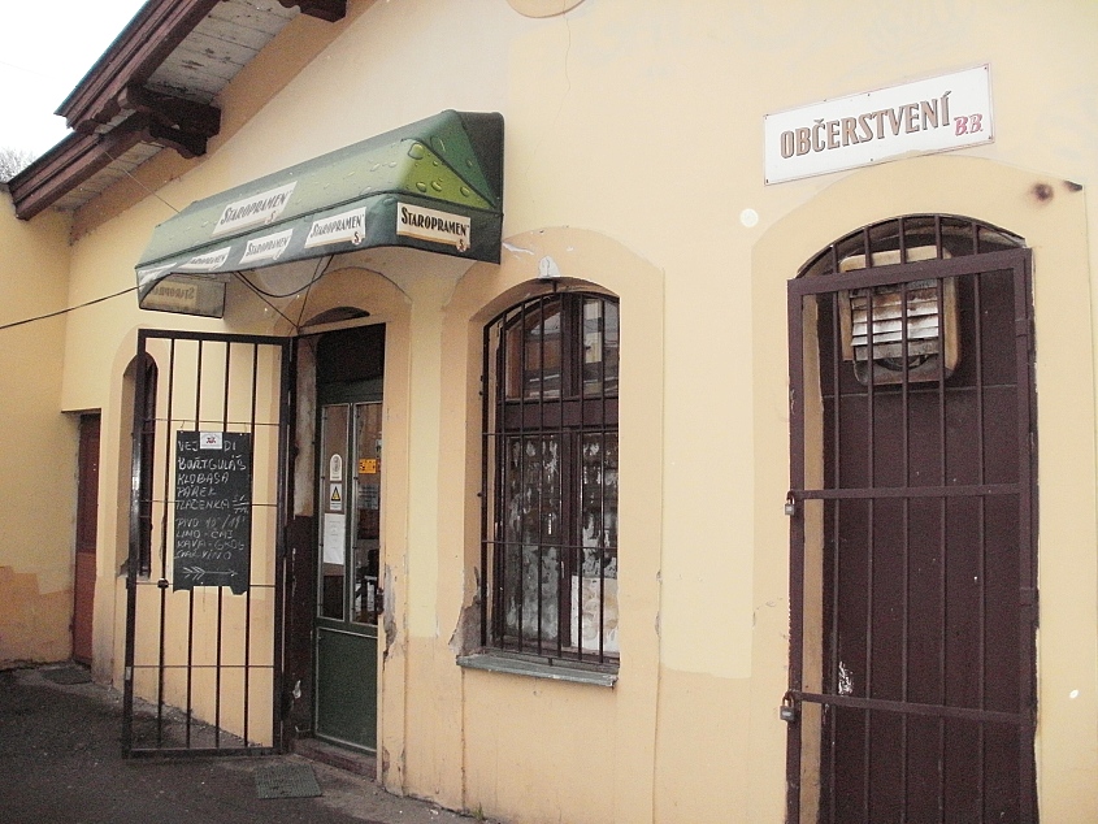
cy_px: 412
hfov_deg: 51.3
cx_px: 549
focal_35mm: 36
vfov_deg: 39.7
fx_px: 1142
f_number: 3.5
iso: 500
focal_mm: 6.3
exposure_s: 1/250
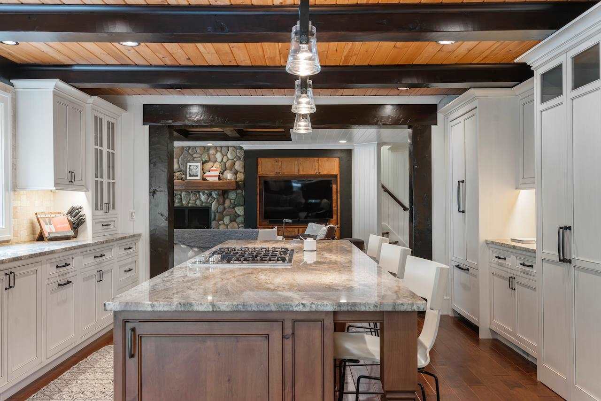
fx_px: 534
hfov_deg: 58.7
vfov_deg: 41.1
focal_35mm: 32
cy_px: 200
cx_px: 300
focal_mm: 32
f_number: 7.1
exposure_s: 1/3
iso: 320
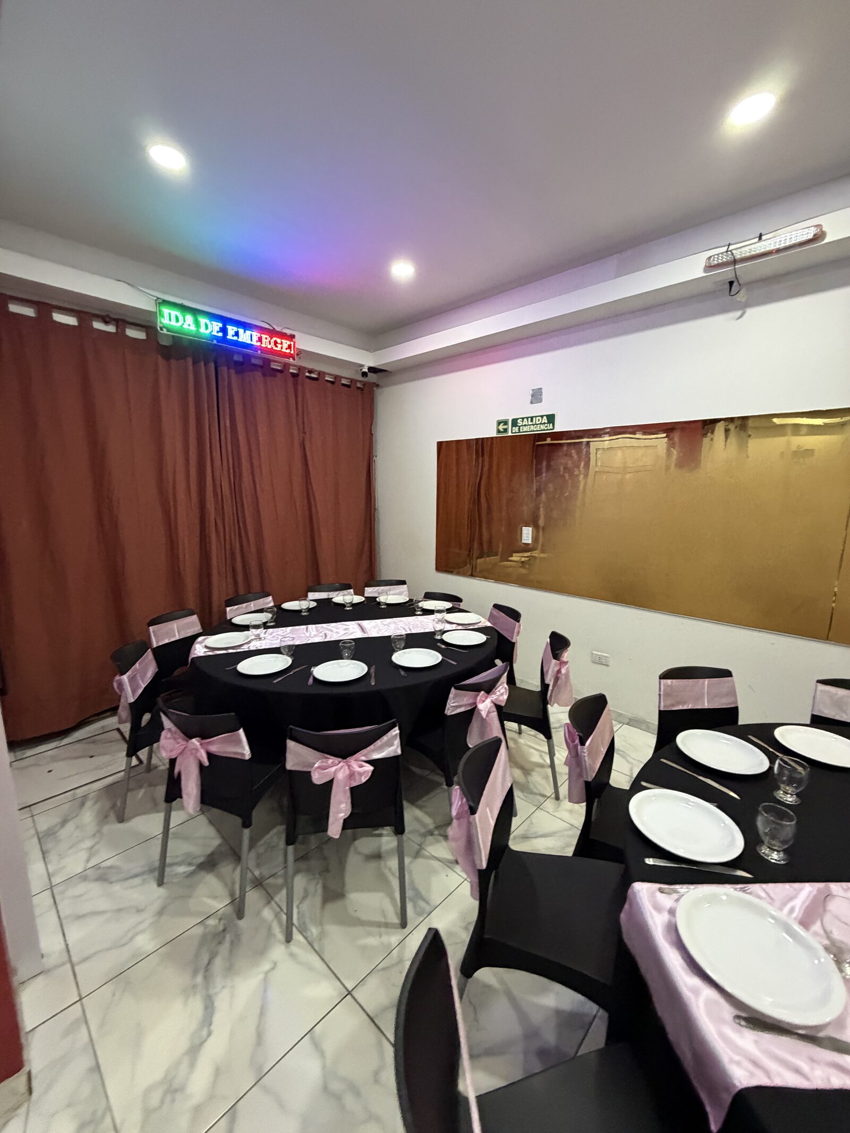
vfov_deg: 102.1
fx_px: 458
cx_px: 425
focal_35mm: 14
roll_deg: -1.1
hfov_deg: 85.7
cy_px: 566
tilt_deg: -11.3
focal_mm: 2.22
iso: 500
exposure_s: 1/49
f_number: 2.2
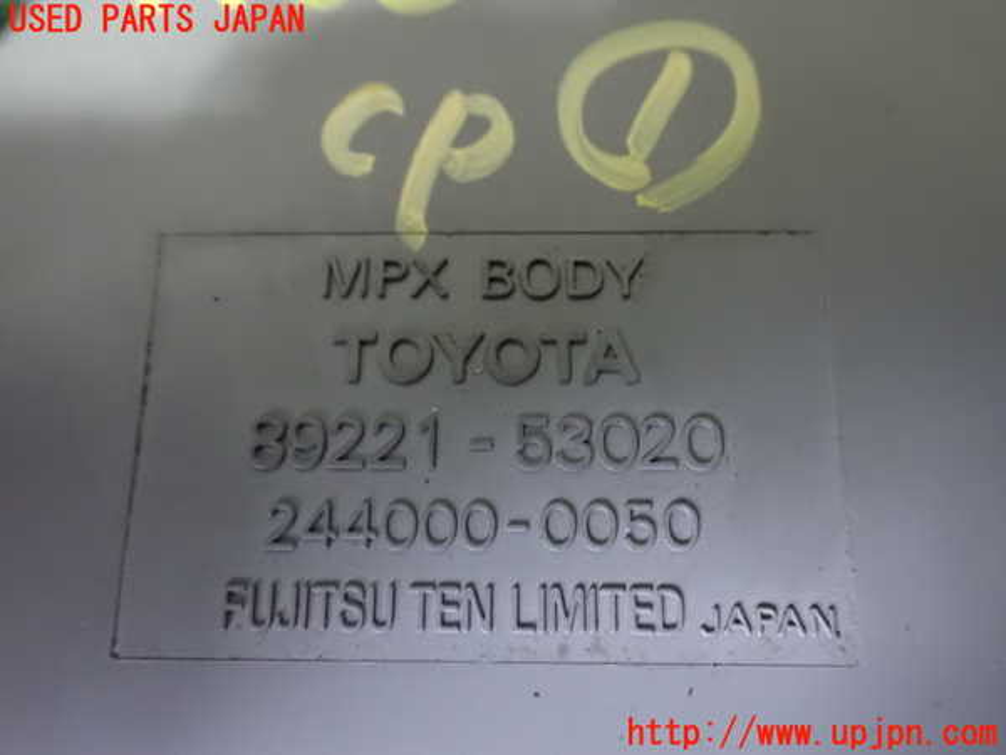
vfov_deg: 46.8
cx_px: 503
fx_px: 872
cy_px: 378
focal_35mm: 30
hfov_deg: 60.0
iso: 1600
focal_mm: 5.4
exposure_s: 1/15
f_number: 2.3
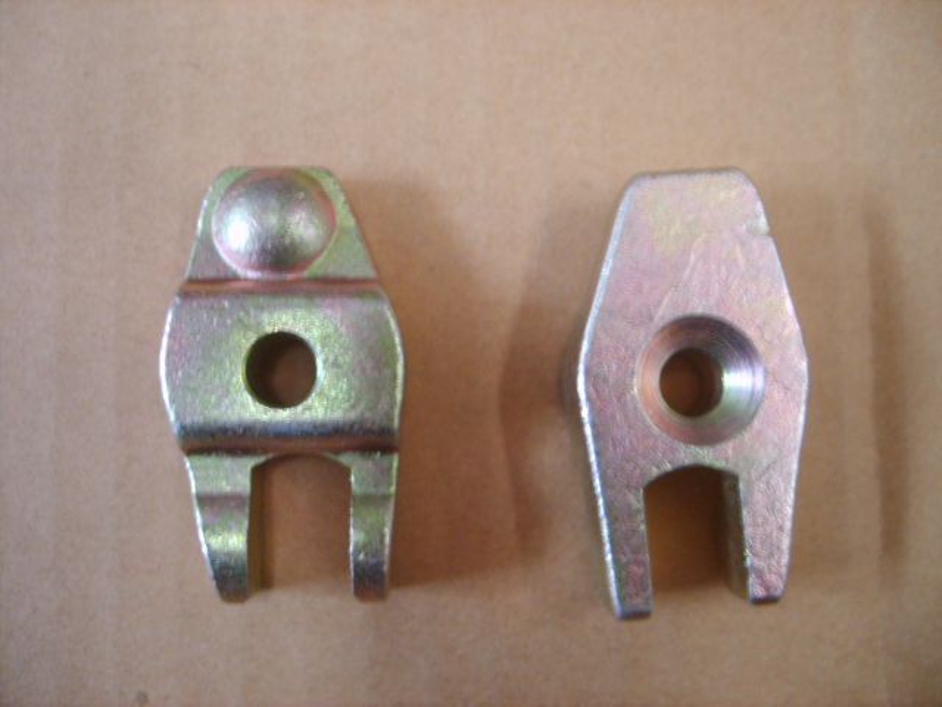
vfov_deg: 40.7
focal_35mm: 35
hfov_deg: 52.6
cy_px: 354
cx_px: 471
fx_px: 952
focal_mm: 5.8
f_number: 2.8
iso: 139
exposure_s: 1/3
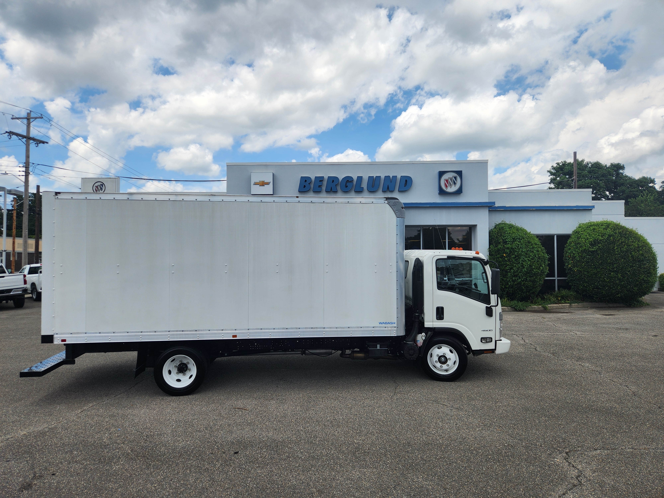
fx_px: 441
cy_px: 249
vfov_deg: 58.9
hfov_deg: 73.9
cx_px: 332
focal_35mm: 23
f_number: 1.8
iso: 20
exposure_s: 1/1804
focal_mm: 5.4
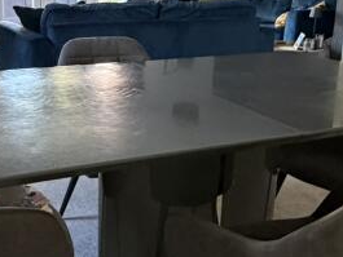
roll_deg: -0.1
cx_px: 96
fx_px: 535
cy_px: 87
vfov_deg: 26.9
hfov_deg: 34.9
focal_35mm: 54
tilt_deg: -13.2
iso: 640
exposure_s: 1/60
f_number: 2.2
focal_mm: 2.22
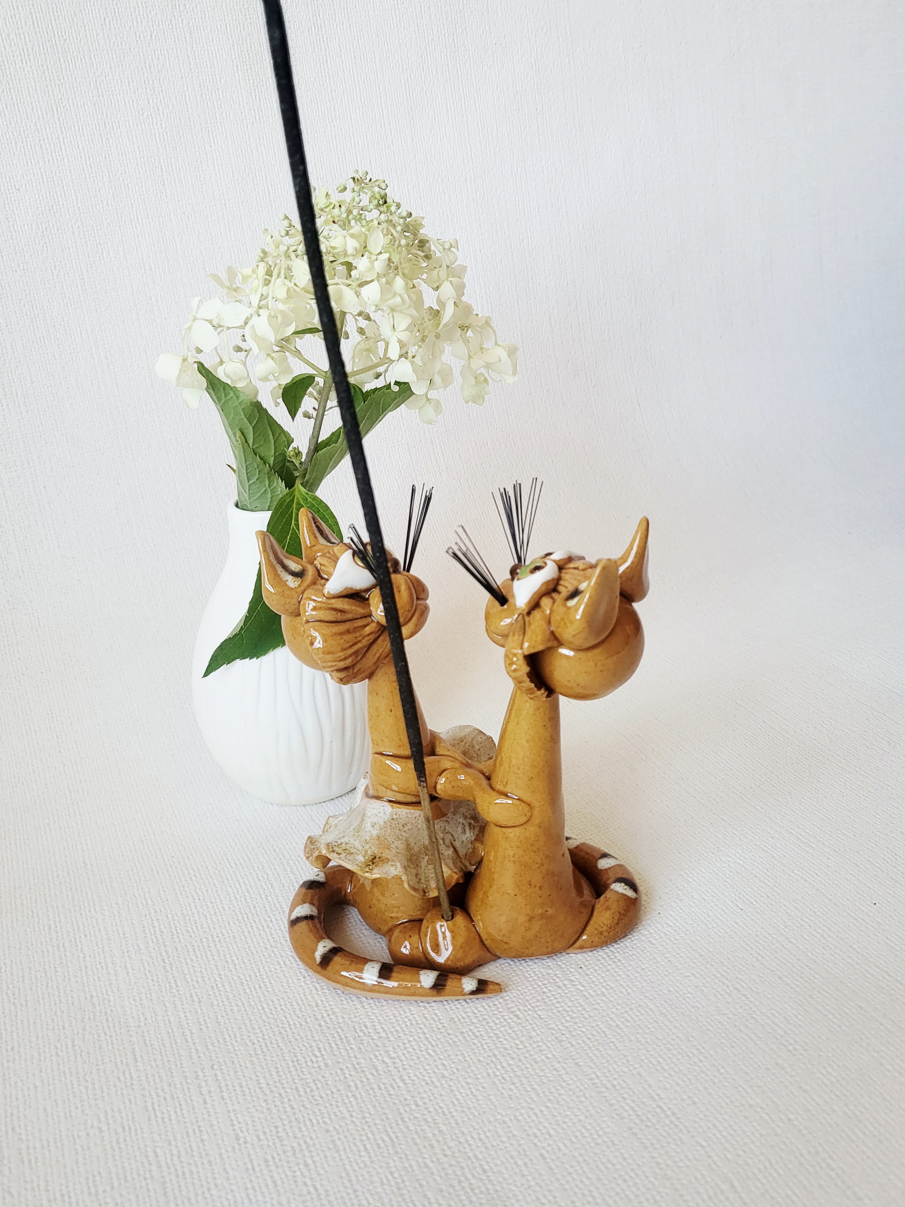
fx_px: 906
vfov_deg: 67.3
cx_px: 452
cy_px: 604
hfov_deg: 53.1
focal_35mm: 26
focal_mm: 4.25
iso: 160
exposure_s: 1/101
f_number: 1.8
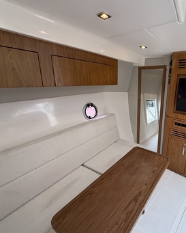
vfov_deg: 83.3
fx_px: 131
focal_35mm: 19
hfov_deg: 67.5
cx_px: 134
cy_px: 118
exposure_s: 1/99
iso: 250
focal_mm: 2.22
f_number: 2.2
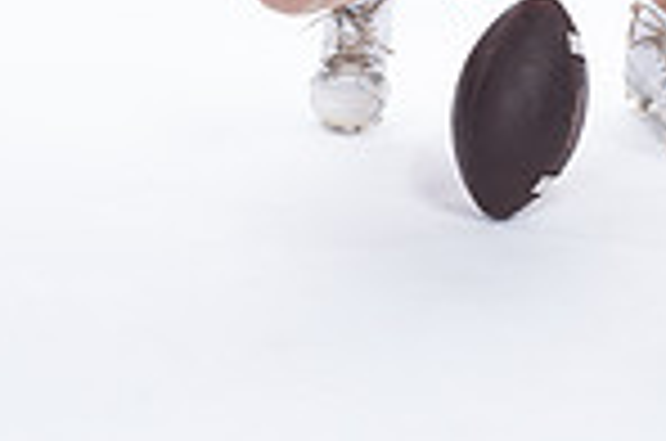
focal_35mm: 186
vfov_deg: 7.0
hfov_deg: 11.1
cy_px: -518
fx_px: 3434
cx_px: 504
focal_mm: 61
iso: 400
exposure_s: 1/250
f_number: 5.6
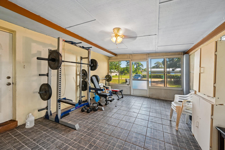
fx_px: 87
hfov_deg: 104.3
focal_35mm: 14
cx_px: 112
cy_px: 75
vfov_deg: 81.2
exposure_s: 1/200
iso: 3200
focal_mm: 14
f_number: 8
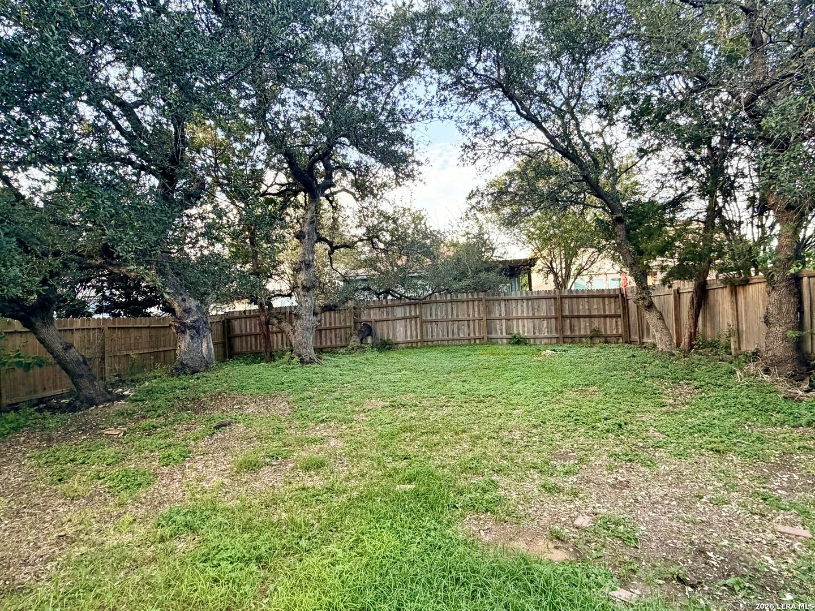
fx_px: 330
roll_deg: +3.6
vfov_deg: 85.7
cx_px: 408
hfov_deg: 102.1
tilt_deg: +2.4
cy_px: 306
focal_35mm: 14
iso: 250
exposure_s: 1/121
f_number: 2.2
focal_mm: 2.22
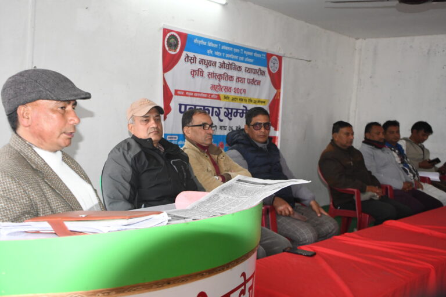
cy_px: 148
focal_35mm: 39
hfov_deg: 49.6
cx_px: 223
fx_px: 483
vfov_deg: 34.2
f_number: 3.8
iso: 2500
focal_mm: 26
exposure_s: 1/160
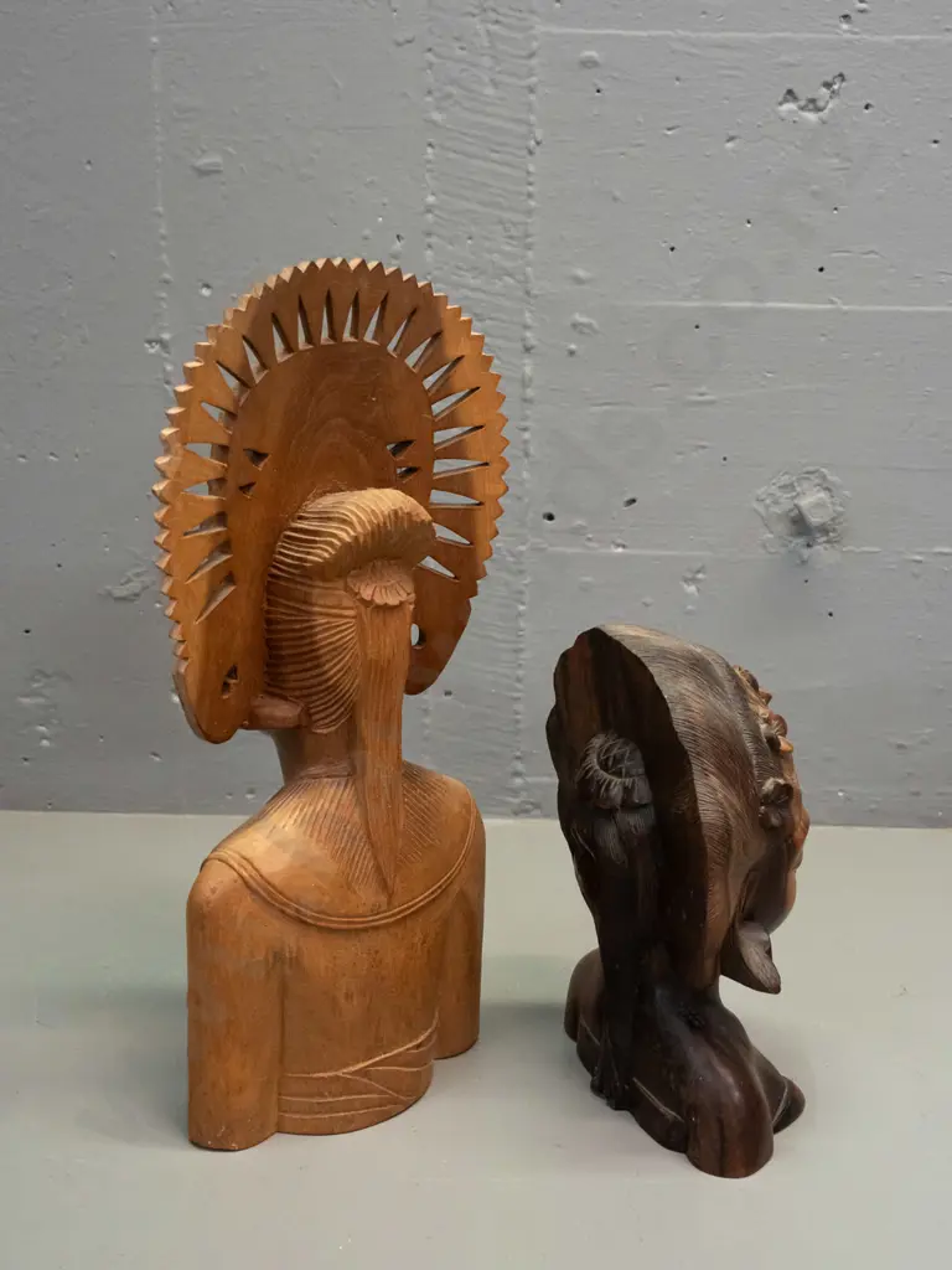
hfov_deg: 32.9
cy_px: 635
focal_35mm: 44
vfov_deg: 42.9
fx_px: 1613
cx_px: 476
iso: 3200
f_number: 5.6
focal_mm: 22
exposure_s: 1/160
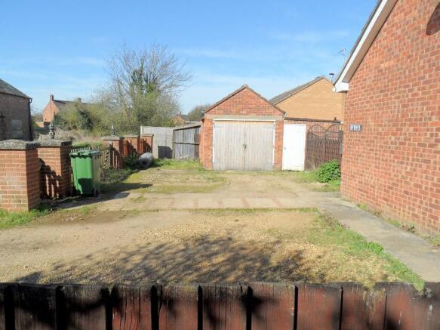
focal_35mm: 24
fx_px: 305
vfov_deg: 56.8
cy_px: 165
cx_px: 220
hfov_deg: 71.6
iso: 80
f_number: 4.6
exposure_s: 1/750
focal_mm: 3.9
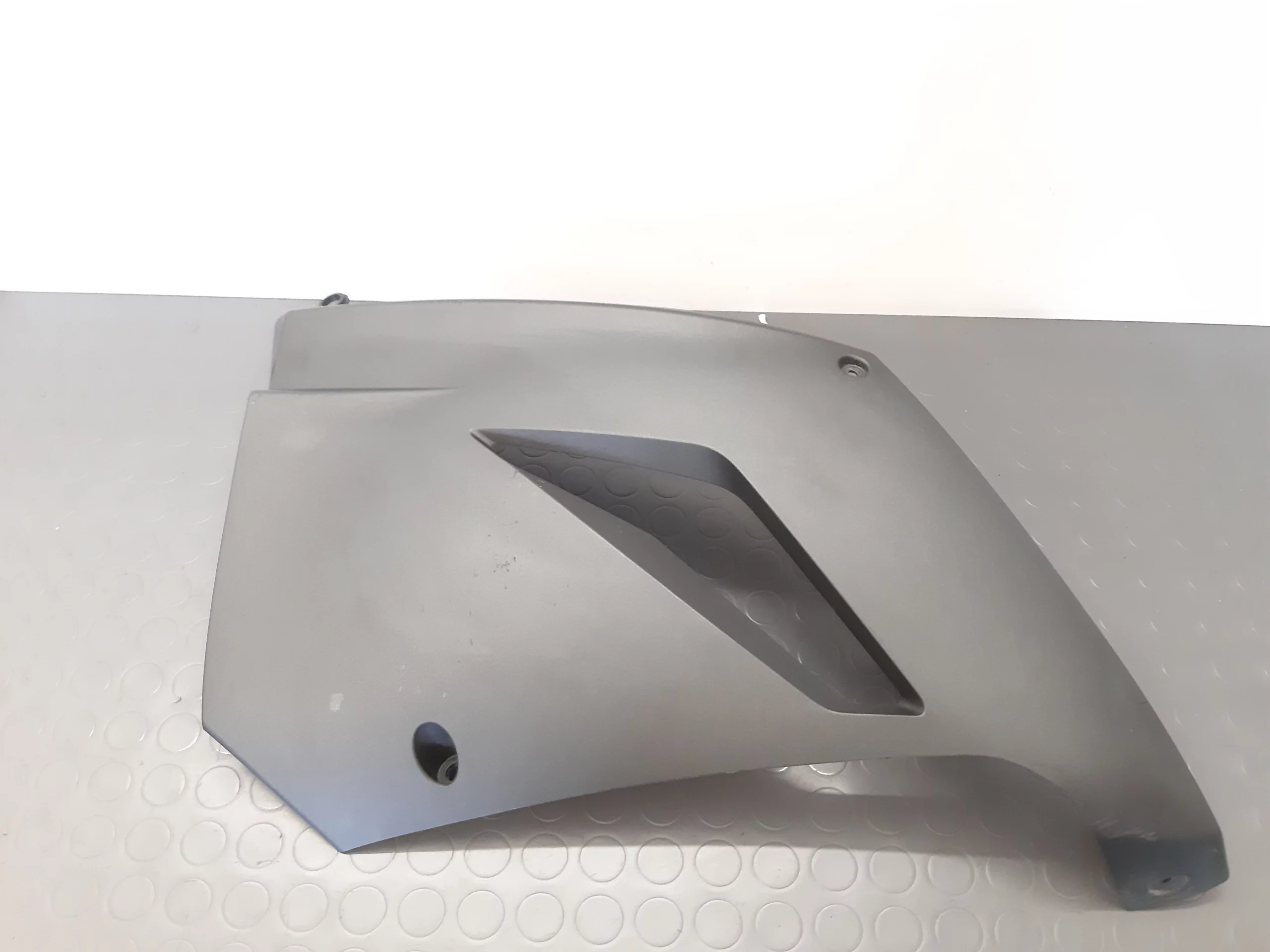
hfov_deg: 65.3
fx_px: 991
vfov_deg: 51.4
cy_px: 476
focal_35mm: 27
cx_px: 635
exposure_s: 1/25
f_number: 1.7
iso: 400
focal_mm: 3.93
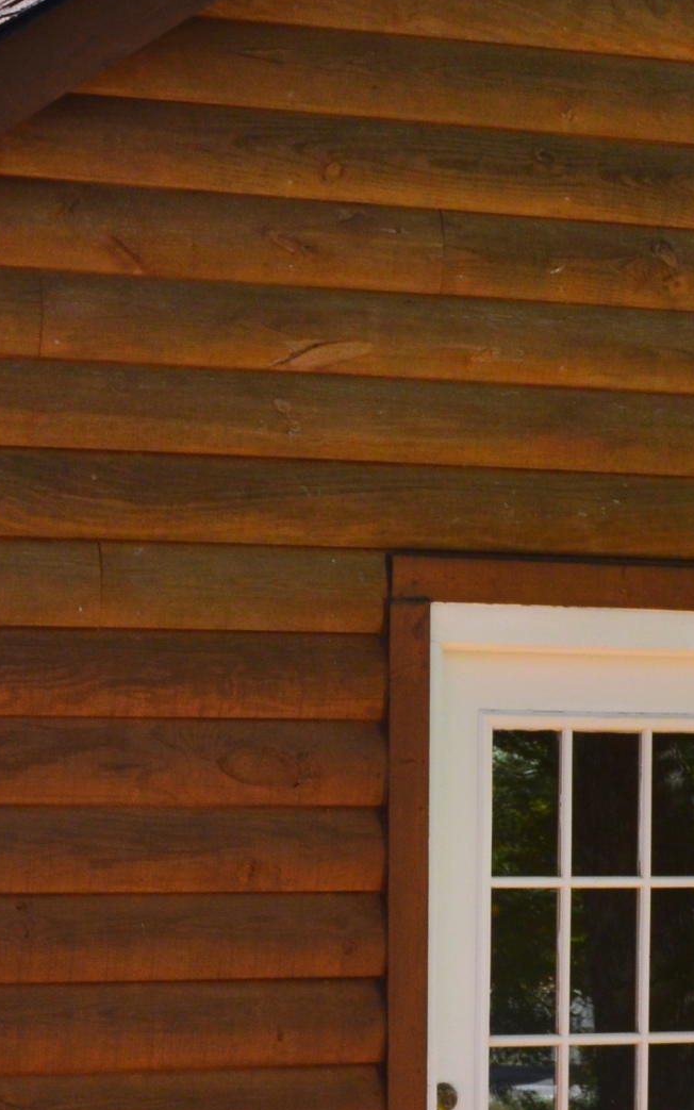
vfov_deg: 16.3
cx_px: 359
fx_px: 3857
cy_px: 868
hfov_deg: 10.3
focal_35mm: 127
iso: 400
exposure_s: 1/100
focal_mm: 29
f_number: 9
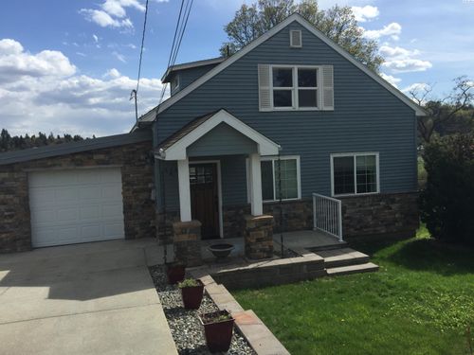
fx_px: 397
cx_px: 237
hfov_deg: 61.7
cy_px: 178
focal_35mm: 29
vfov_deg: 48.2
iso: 32
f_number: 2.2
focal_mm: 4.15
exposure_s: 1/2639
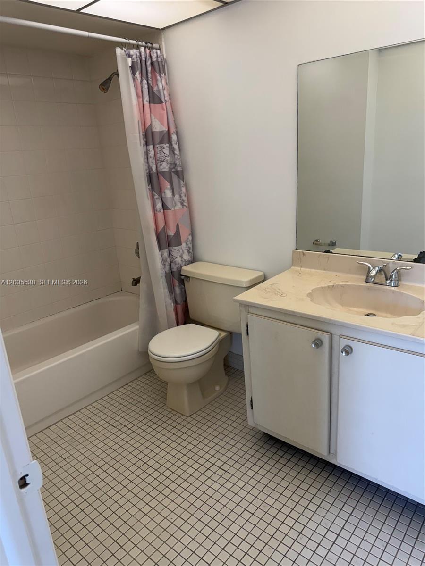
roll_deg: +3.7
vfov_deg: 71.6
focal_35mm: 24
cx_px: 212
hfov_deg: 56.8
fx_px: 393
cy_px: 283
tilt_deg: -18.0
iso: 125
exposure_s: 1/120
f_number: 1.78
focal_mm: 6.76
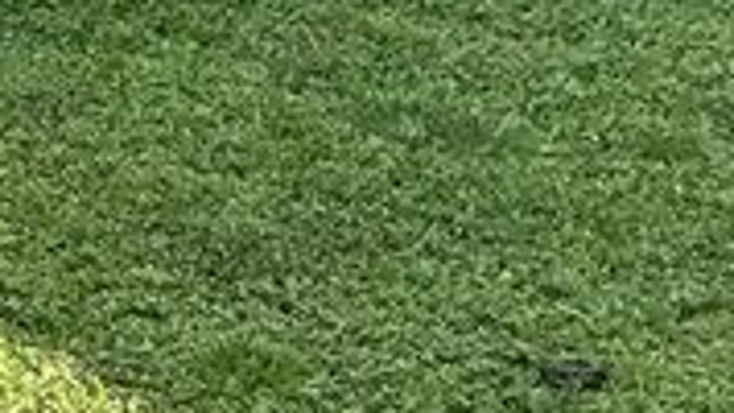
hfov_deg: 12.2
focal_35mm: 163
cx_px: -553
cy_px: -363
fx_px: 3171
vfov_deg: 7.2
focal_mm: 5.1
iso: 50
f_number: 1.6
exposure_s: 1/1372
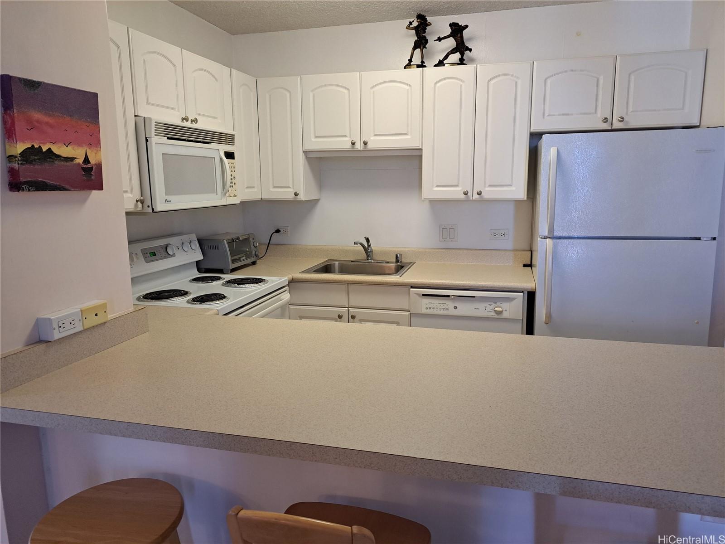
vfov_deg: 56.8
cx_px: 362
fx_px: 503
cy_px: 272
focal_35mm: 24
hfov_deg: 71.6
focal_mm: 5.23
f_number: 1.8
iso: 200
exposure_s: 1/60
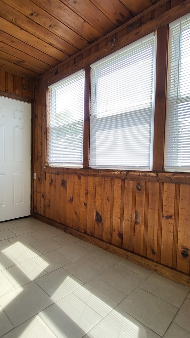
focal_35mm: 19
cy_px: 169
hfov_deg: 57.9
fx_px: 170
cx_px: 76
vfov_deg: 89.6
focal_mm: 1.74
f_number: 2.2
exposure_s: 1/179
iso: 32
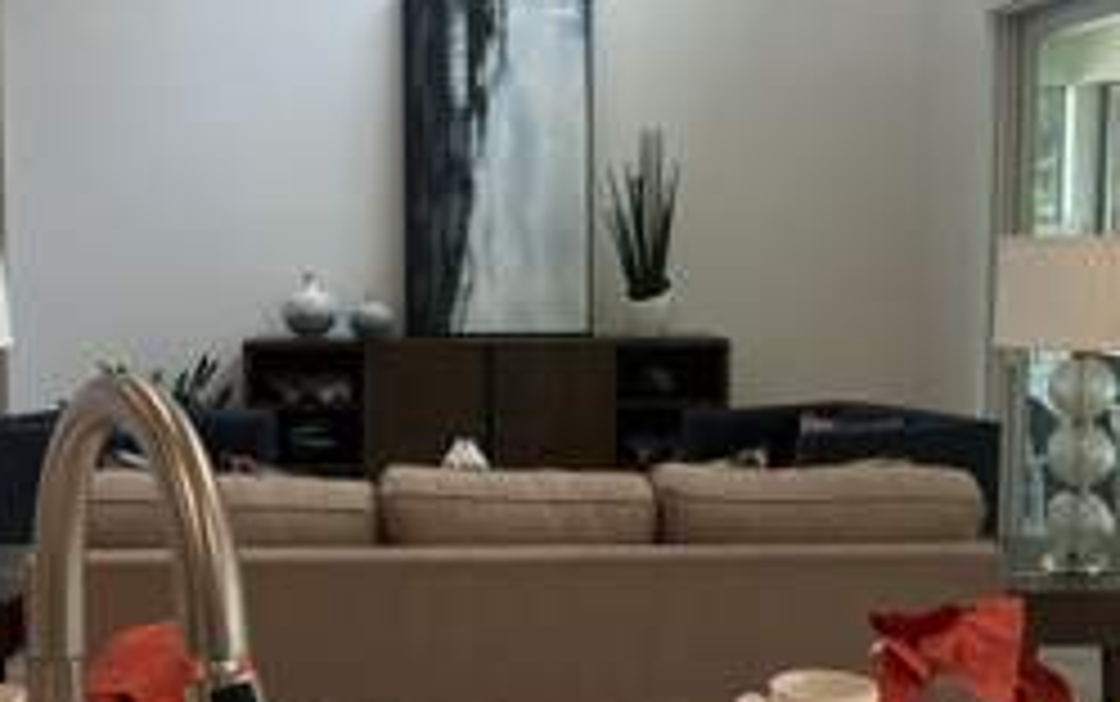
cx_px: 472
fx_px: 1619
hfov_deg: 38.1
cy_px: 353
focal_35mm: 53
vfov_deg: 24.5
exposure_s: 1/120
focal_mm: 5.7
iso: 80
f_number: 1.5
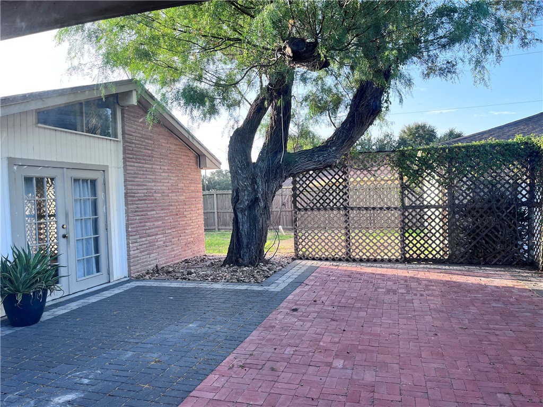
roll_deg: +2.2
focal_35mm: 26
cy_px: 204
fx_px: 408
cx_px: 272
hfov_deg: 67.3
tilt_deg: -1.9
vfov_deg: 53.1
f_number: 1.6
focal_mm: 5.1
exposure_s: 1/251
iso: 40
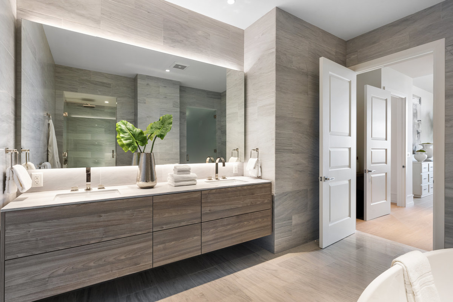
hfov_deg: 93.3
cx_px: 226
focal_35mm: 17
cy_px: 151
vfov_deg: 70.3
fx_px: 214
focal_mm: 17
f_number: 11
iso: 400
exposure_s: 1/4
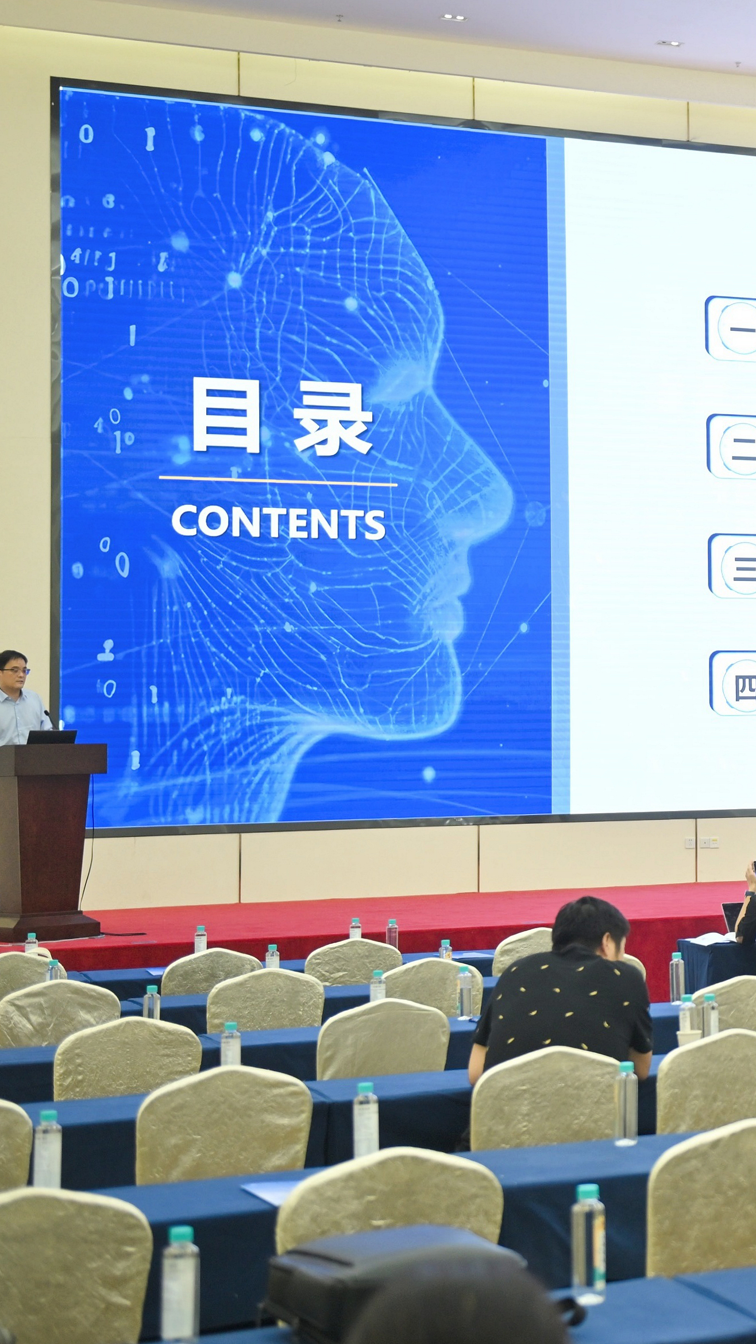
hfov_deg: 18.2
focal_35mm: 63
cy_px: 671
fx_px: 2245
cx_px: 902
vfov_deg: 33.3
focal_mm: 40
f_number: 4
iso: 400
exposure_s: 1/200
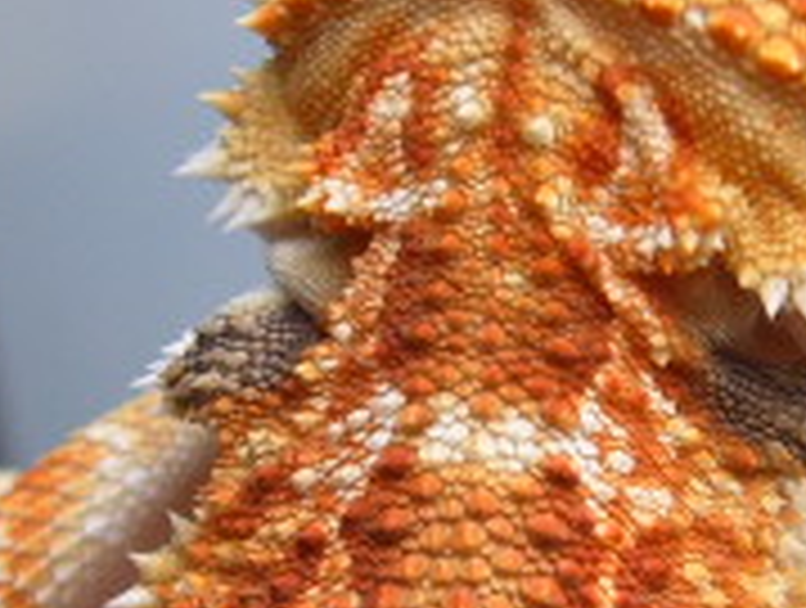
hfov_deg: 14.9
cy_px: 567
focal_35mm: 132
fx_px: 3080
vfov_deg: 11.2
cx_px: 374
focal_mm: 6.2
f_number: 2.9
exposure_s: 1/60
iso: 63
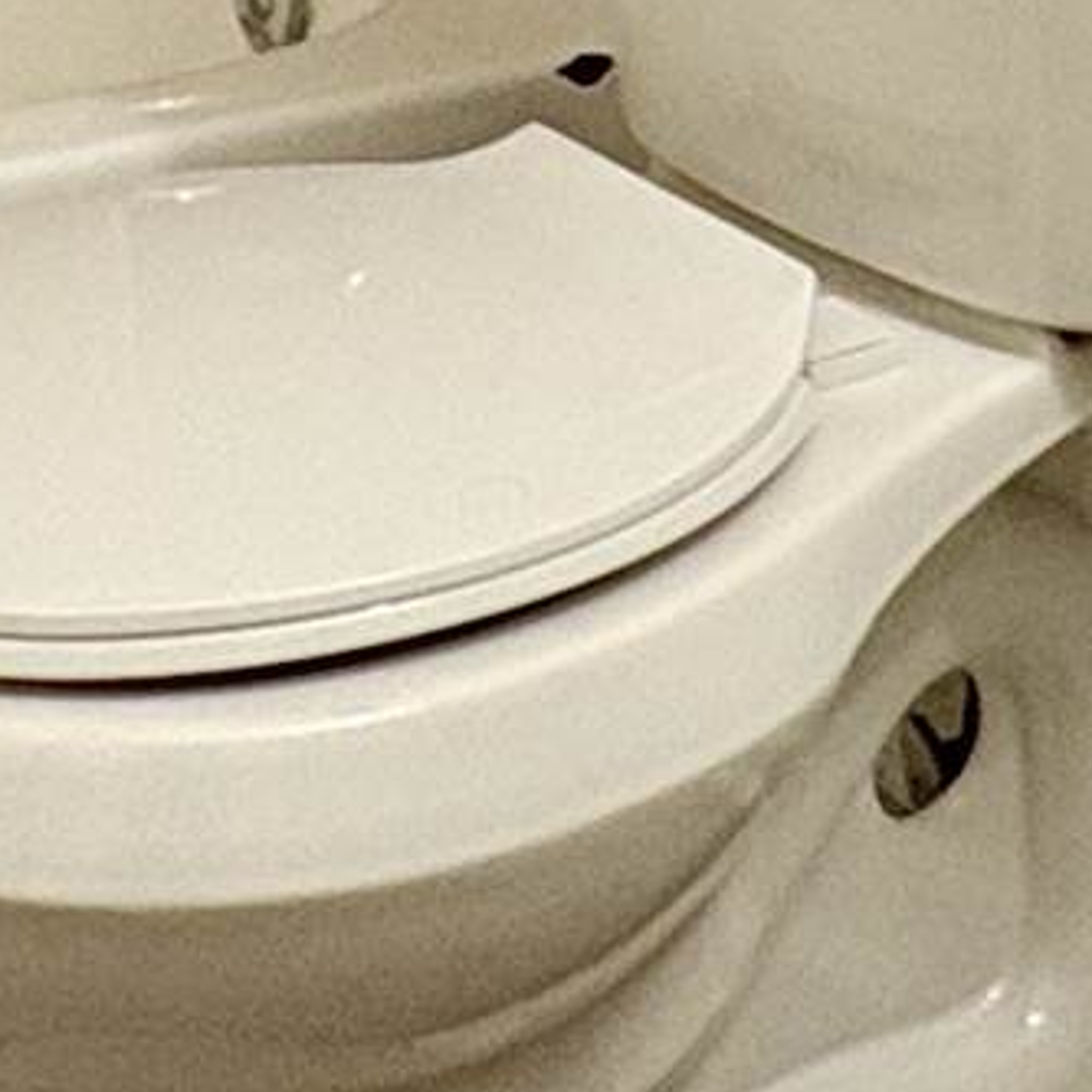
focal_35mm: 114
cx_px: 384
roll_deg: +0.6
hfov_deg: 15.3
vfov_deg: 13.2
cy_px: -1082
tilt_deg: -3.2
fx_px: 4069
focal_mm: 2.22
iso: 160
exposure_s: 1/60
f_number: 2.2
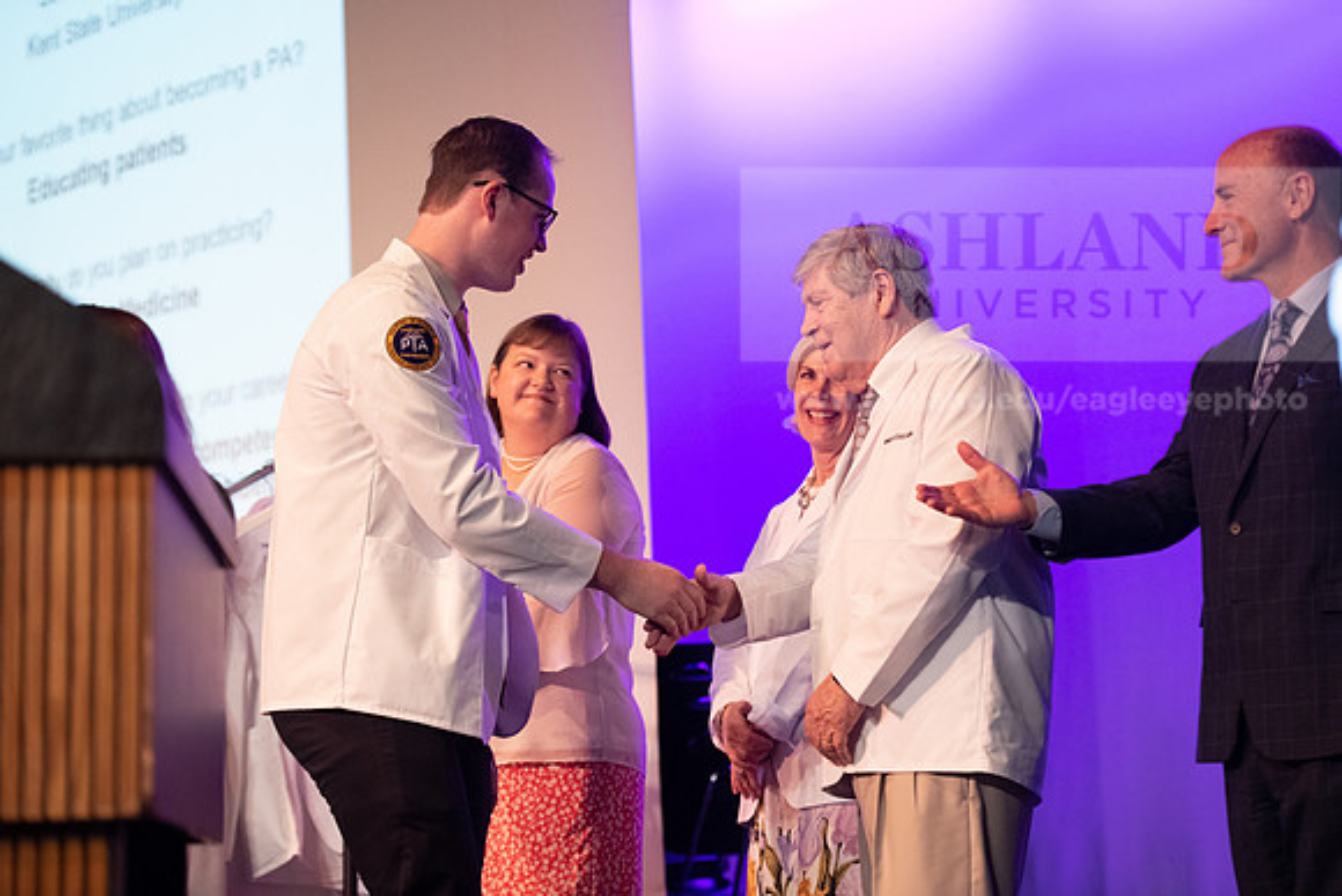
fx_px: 3206
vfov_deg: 15.9
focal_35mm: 86
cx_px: 671
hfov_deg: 23.6
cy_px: 448
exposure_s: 1/200
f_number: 3.2
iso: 4000
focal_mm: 86
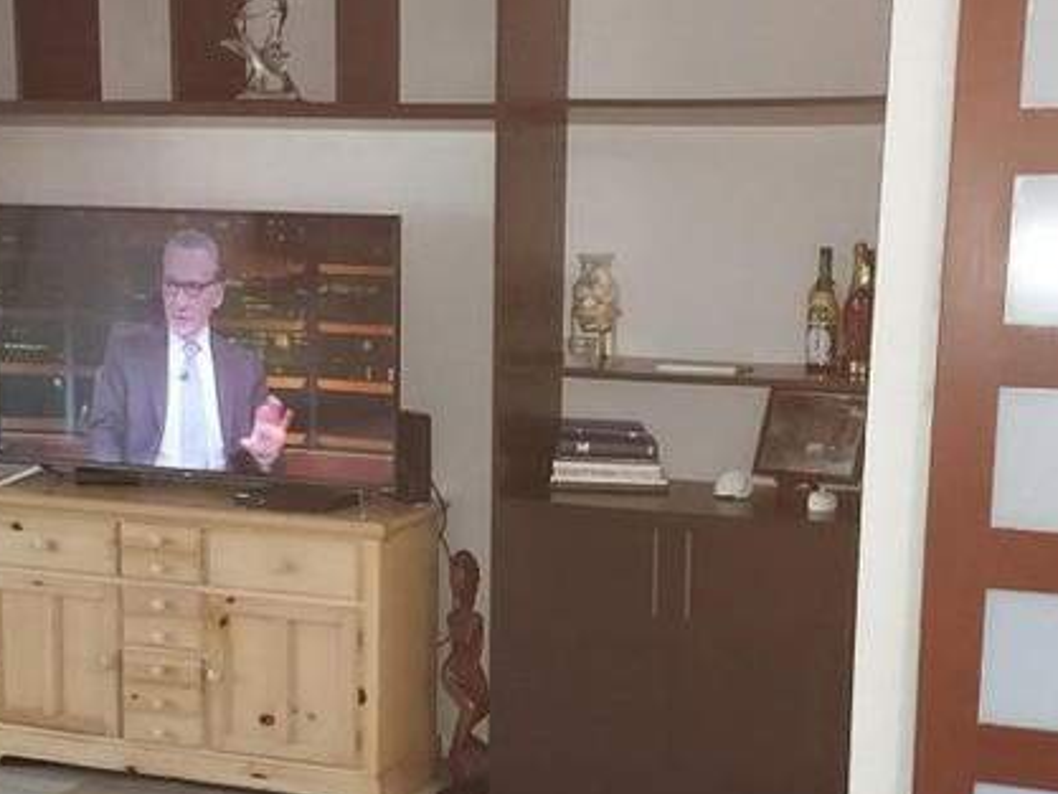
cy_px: 497
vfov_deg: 31.4
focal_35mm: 46
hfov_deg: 41.1
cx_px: 611
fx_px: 1406
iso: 640
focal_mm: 4.6
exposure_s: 1/24
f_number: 1.8
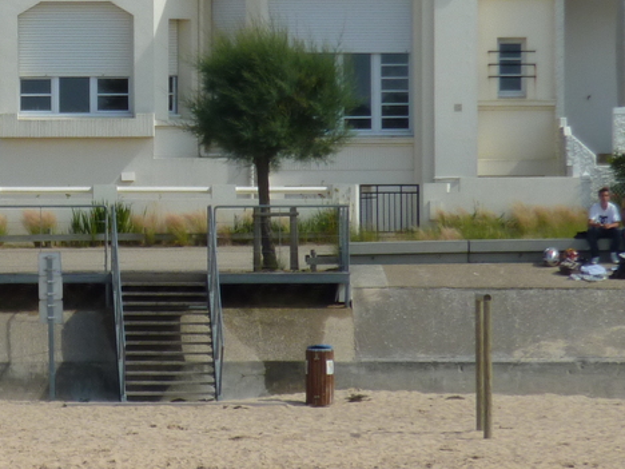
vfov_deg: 1.9
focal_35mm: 770
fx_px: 13903
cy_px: 170
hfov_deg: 2.6
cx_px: -64
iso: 80
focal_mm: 49.2
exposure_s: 1/640
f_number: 5.6
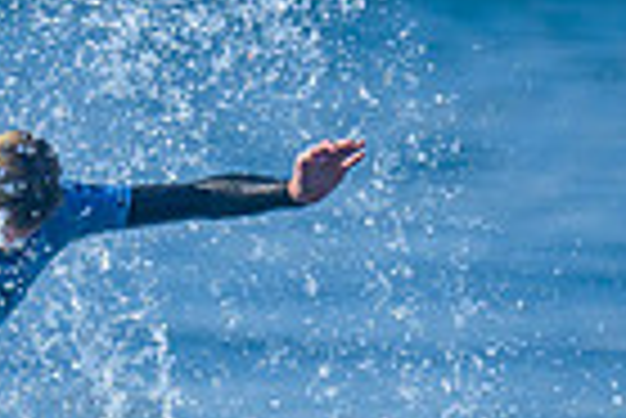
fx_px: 79601
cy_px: 321
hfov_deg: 0.5
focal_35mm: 4573
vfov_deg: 0.3
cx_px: -559
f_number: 6.3
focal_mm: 800
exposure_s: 1/2000
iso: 320
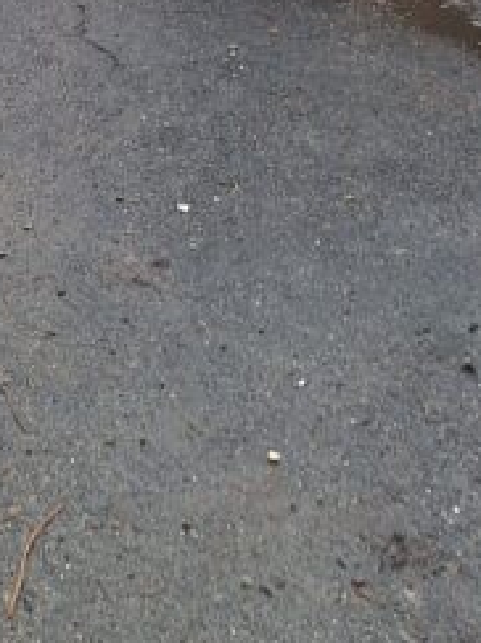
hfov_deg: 14.7
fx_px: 1799
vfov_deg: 18.1
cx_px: -114
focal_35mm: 97
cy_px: -312
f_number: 1.8
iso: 40
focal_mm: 5.54
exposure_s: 1/681
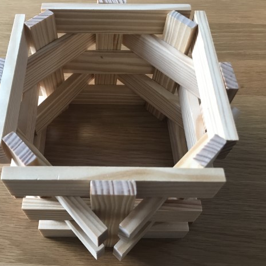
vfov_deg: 48.5
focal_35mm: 34
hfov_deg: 48.0
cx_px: 101
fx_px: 296
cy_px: 132
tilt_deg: -57.2
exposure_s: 1/30
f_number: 1.8
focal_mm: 3.99
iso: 40
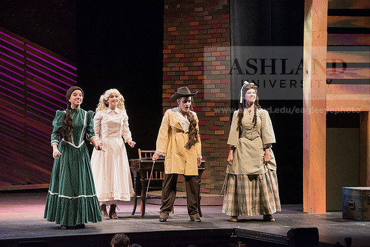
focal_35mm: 122
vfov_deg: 11.2
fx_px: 1254
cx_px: 185
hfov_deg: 16.8
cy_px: 124
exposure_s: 1/320
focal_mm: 122
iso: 5000
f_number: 4
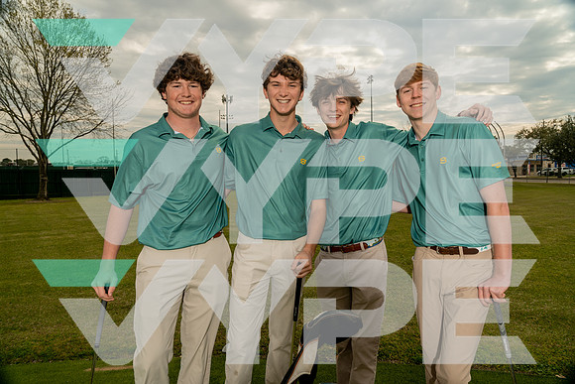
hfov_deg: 71.5
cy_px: 192
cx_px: 288
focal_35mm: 25
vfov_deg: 51.3
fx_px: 399
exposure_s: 1/250
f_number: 8
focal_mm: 25
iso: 250
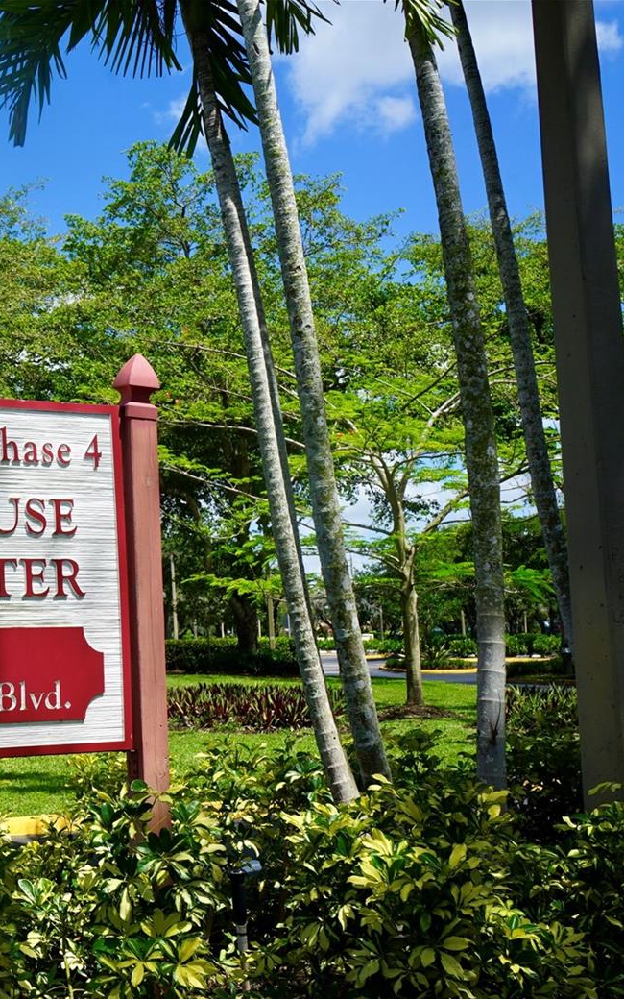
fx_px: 1279
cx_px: -112
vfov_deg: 42.6
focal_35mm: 47
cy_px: 510
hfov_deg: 24.9
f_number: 10
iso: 100
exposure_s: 1/160
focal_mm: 30
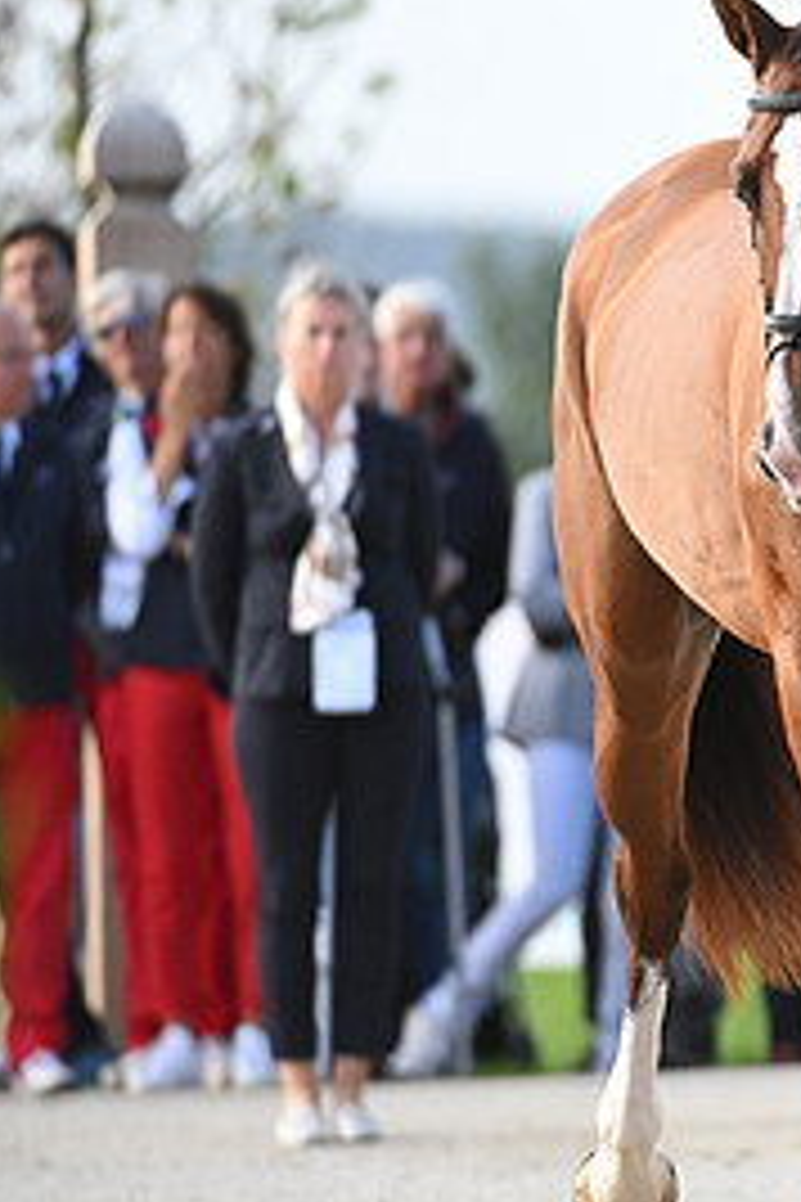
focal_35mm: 868
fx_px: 28967
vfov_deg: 2.4
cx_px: 1278
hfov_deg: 1.6
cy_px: 466
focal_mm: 400
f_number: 5
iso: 1250
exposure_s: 1/1600
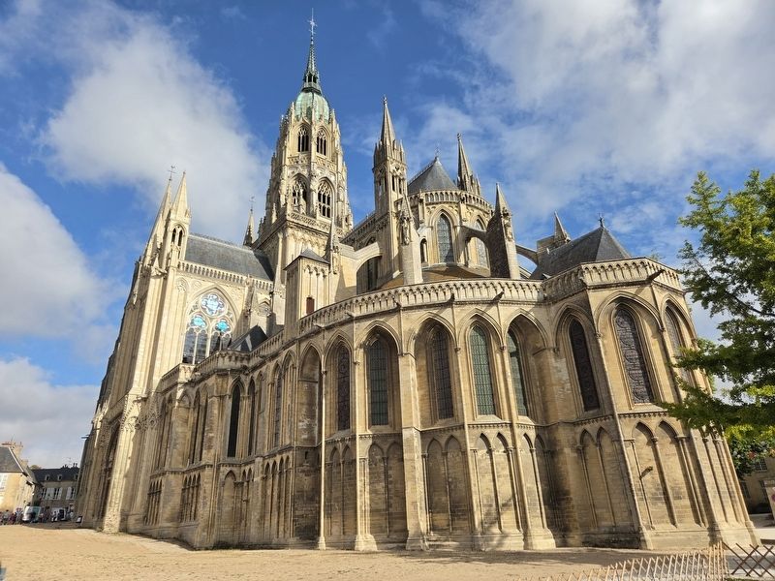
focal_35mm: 23
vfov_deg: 58.9
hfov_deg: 73.9
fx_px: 515
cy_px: 290
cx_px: 388
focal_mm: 5.4
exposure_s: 1/4364
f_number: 1.8
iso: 80
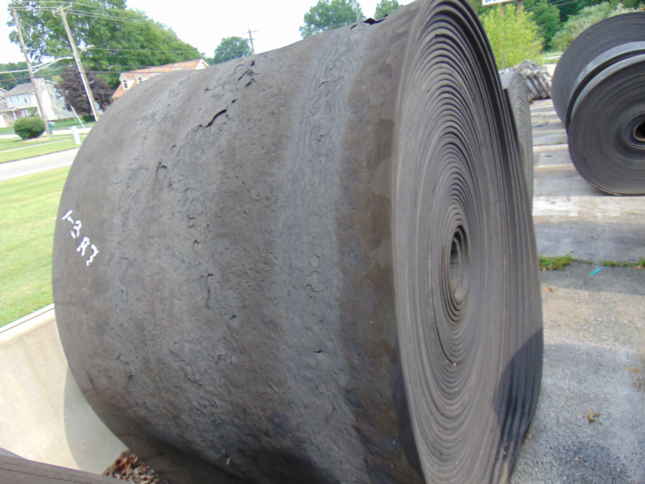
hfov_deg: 69.4
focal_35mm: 25
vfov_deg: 54.9
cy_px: 242
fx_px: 466
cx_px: 322
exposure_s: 1/320
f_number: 3
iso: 80
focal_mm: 4.5
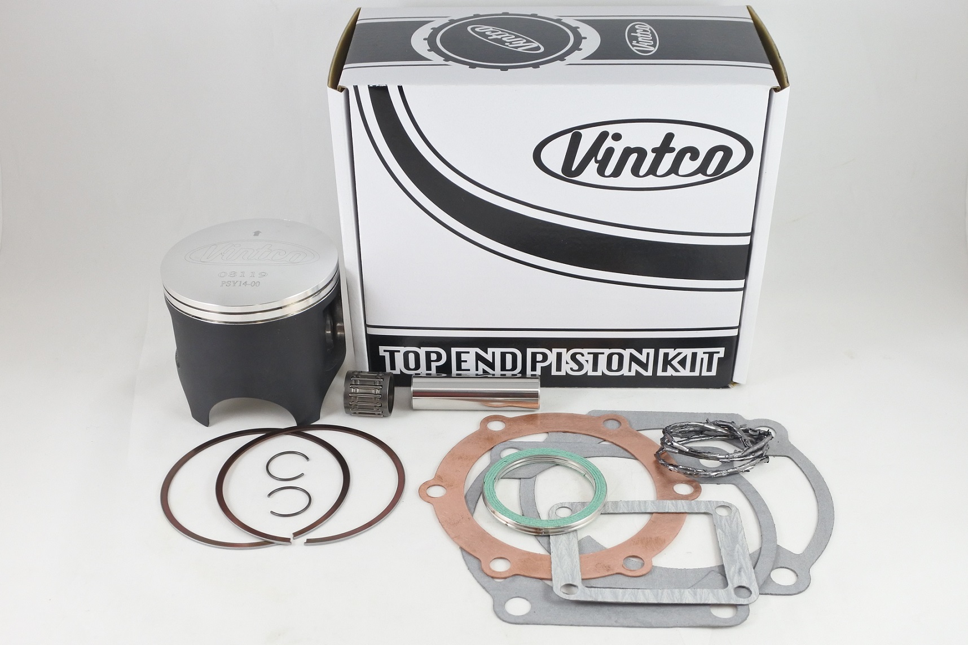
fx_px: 941
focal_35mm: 35
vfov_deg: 37.9
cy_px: 322
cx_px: 484
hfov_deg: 54.4
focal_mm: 13.1
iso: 500
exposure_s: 1/125
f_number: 4
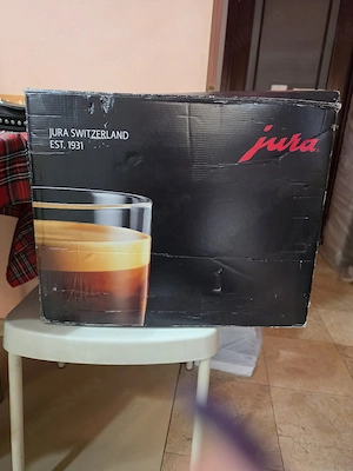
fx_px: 313
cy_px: 236
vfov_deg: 73.9
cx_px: 176
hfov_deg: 58.9
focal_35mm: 23
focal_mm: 6.5
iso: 1000
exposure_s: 1/101
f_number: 1.4
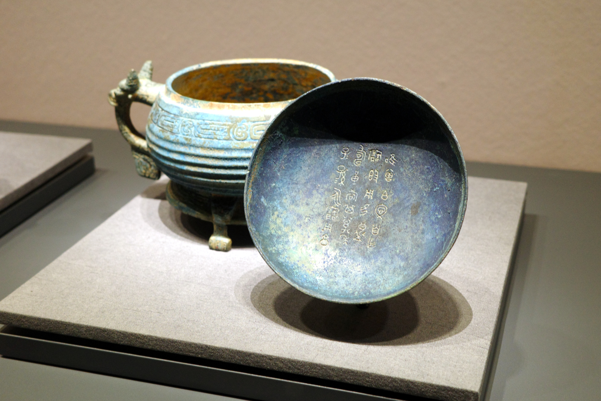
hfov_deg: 48.5
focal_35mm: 40
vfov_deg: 33.4
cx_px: 300
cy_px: 200
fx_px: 668
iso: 800
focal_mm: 26
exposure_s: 1/40
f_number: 2.8
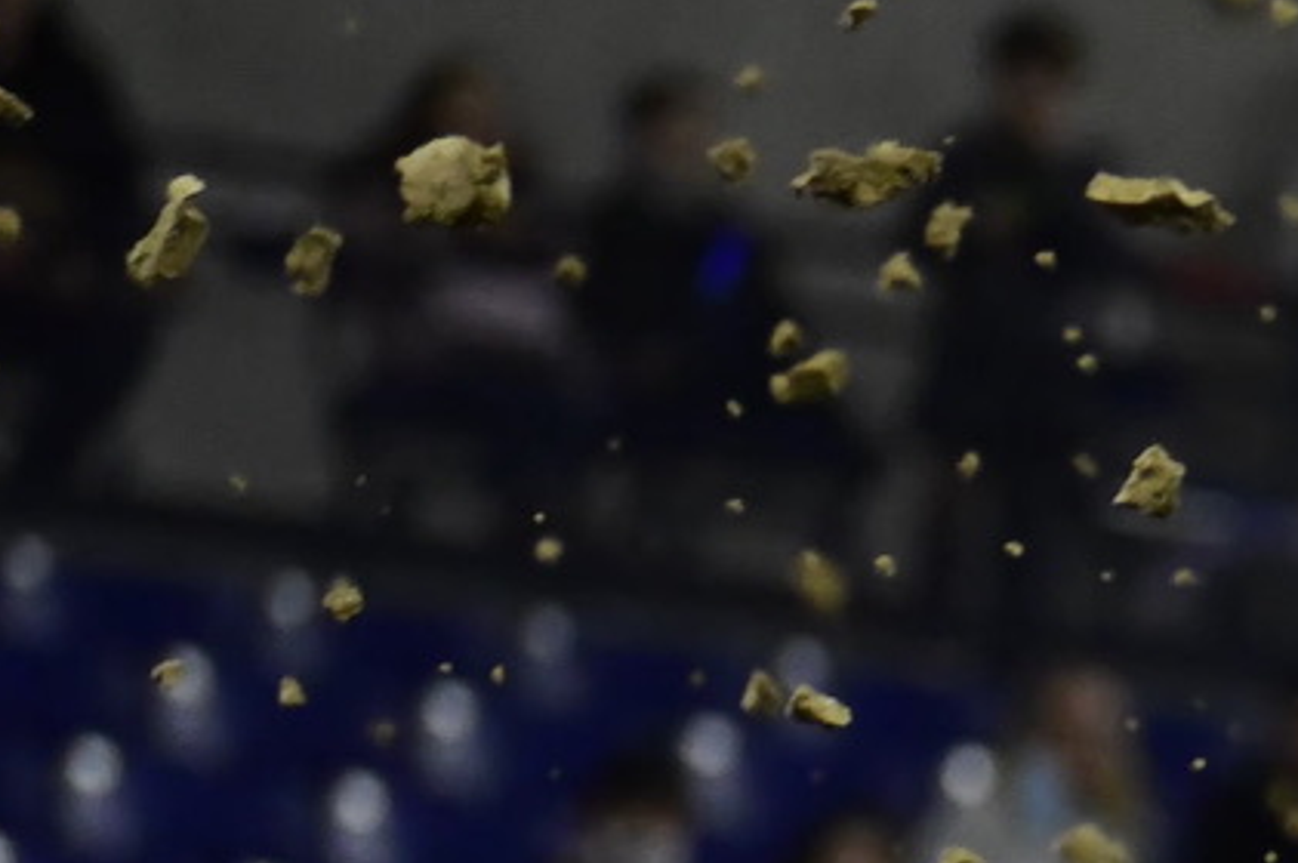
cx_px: 3430
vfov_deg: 1.7
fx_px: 29614
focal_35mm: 822
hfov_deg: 2.5
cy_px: 2131
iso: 4000
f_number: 3.5
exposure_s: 1/1600
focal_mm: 150
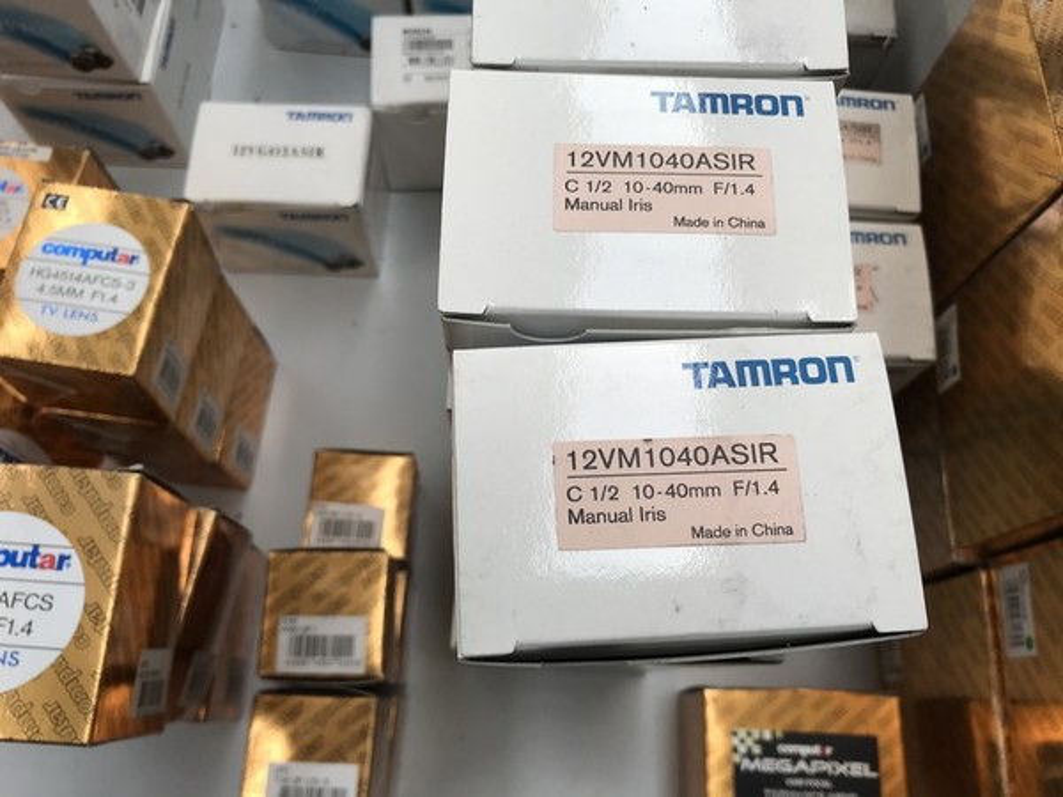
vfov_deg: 49.7
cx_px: 532
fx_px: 860
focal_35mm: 28
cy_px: 398
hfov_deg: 63.4
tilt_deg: -70.1
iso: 20
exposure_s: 1/238
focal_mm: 3.99
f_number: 1.8
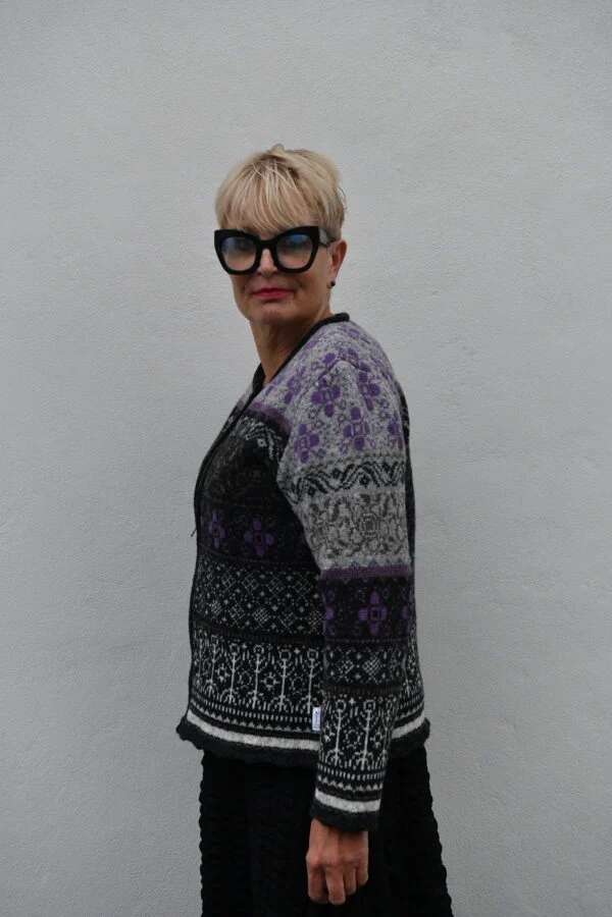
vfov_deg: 28.8
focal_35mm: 70
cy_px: 458
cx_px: 306
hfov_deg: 19.5
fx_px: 1785
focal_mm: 70
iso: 3200
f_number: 6.7
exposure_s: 1/180
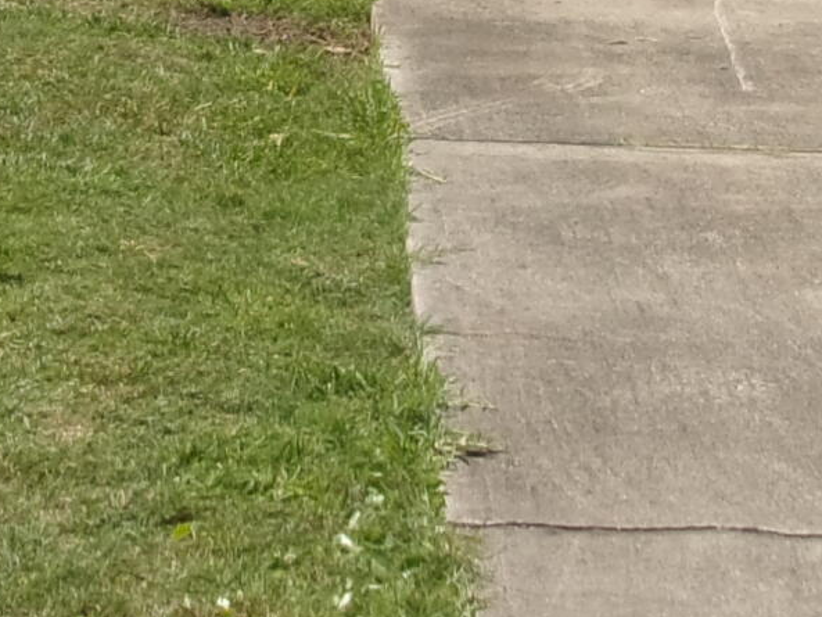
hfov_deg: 11.8
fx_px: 3966
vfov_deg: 8.7
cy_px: -258
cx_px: 241
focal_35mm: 167
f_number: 3.7
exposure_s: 1/1100
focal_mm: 5.9
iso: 80
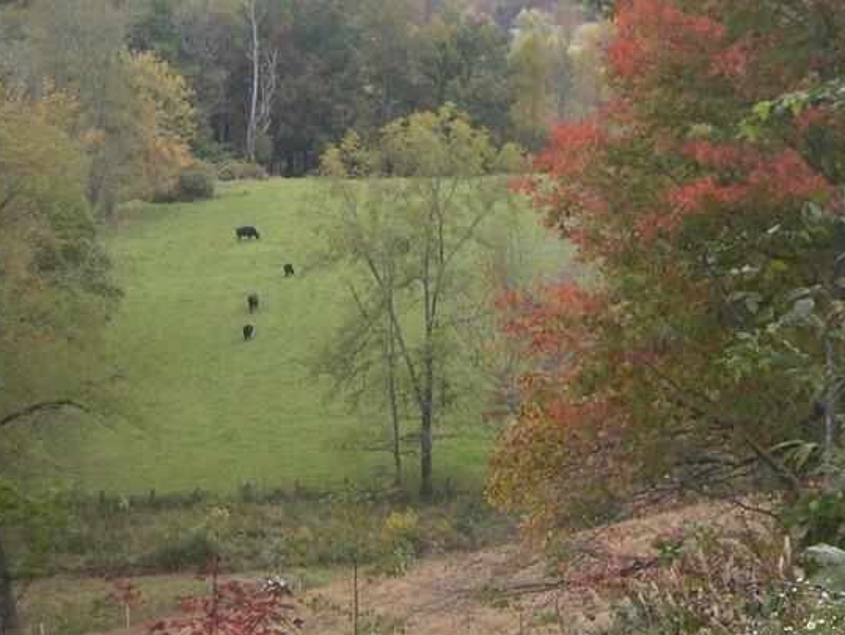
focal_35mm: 118
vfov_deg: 12.5
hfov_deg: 16.5
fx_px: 2882
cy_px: 75
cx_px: 759
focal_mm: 13.2
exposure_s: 1/104
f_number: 3.5
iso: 100
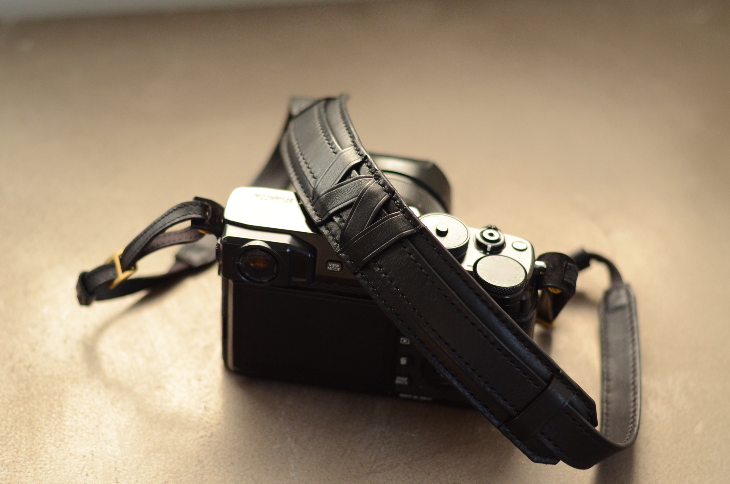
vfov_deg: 18.1
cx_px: 365
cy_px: 242
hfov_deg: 27.0
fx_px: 1518
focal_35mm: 75
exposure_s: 1/1000
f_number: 2.2
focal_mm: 50
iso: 1000
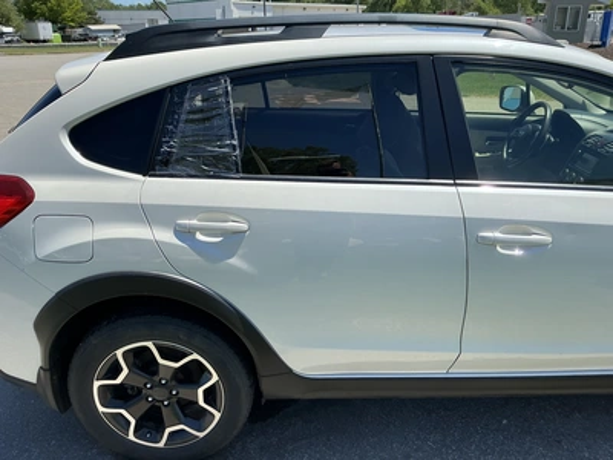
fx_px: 496
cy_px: 230
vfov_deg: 49.7
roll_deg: +1.8
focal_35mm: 28
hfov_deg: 63.4
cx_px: 306
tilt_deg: -19.7
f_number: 1.8
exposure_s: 1/1377
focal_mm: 3
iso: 25
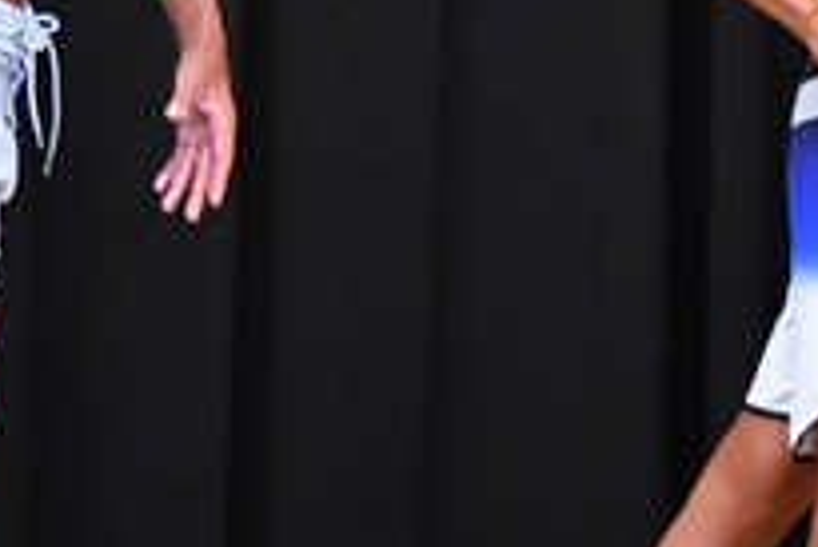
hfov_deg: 2.5
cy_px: 188
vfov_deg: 1.7
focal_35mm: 820
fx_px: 18645
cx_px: 1171
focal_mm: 145
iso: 8000
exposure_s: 1/400
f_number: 5.6
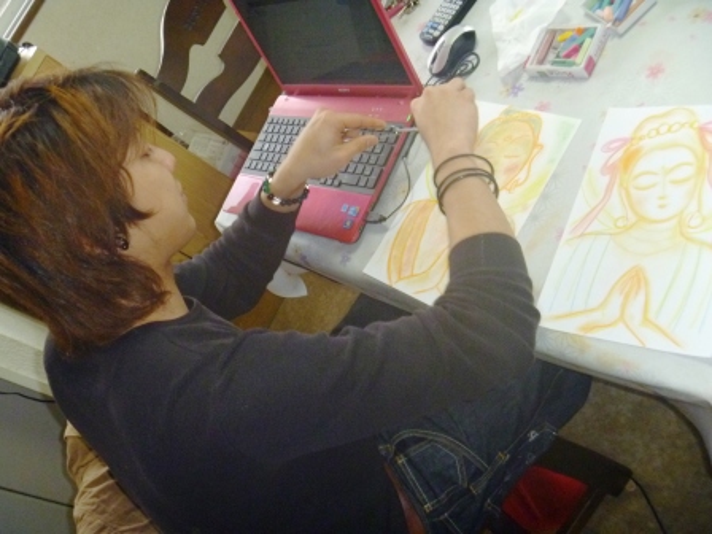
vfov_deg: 40.7
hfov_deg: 52.6
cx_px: 356
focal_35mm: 35
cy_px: 267
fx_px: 720
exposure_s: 1/30
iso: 400
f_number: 3.5
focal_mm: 6.3
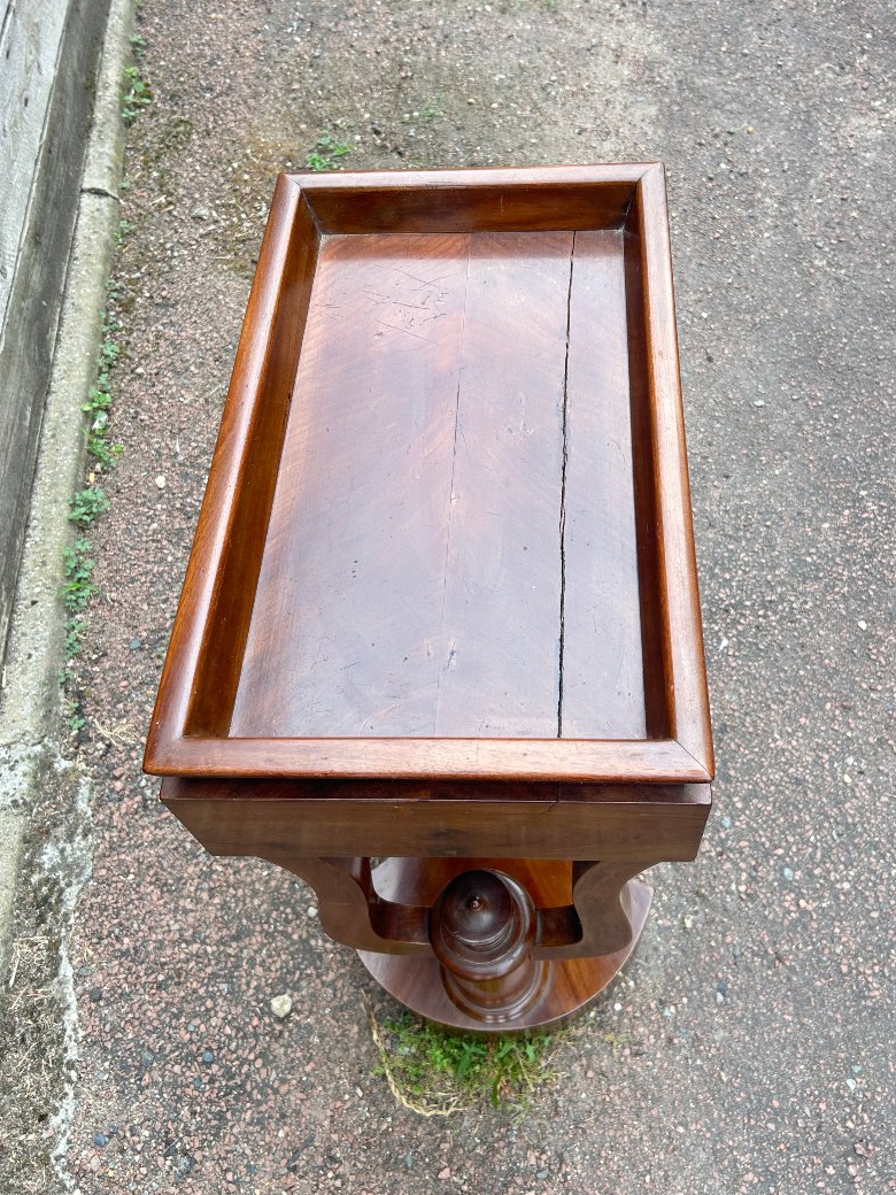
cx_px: 504
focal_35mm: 30
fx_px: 1035
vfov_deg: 59.8
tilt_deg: -55.5
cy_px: 537
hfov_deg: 46.7
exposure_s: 1/217
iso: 40
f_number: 1.5
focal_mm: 5.7
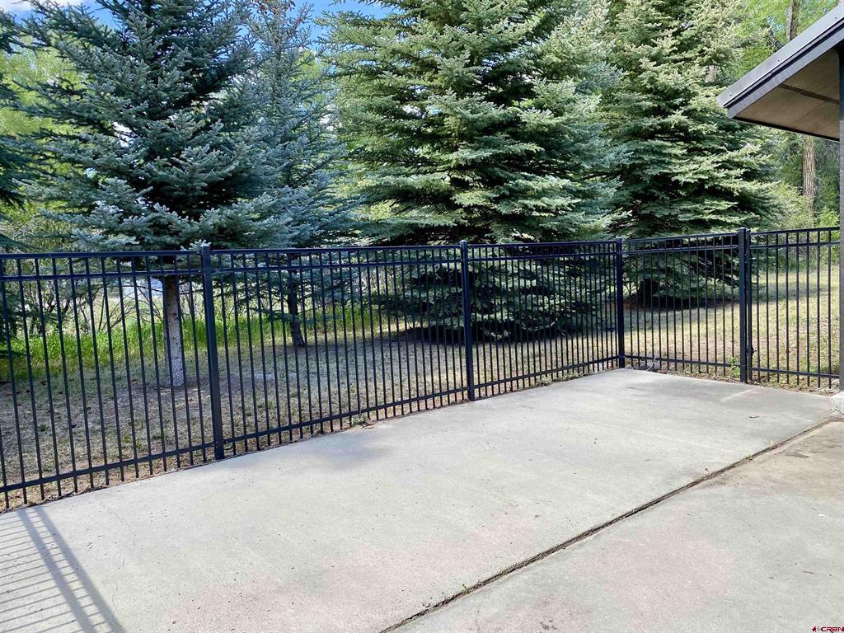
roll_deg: +2.0
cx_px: 422
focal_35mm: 26
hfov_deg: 67.3
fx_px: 634
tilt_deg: -4.7
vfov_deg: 53.1
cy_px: 316
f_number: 1.8
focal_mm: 4.25
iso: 32
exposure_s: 1/630
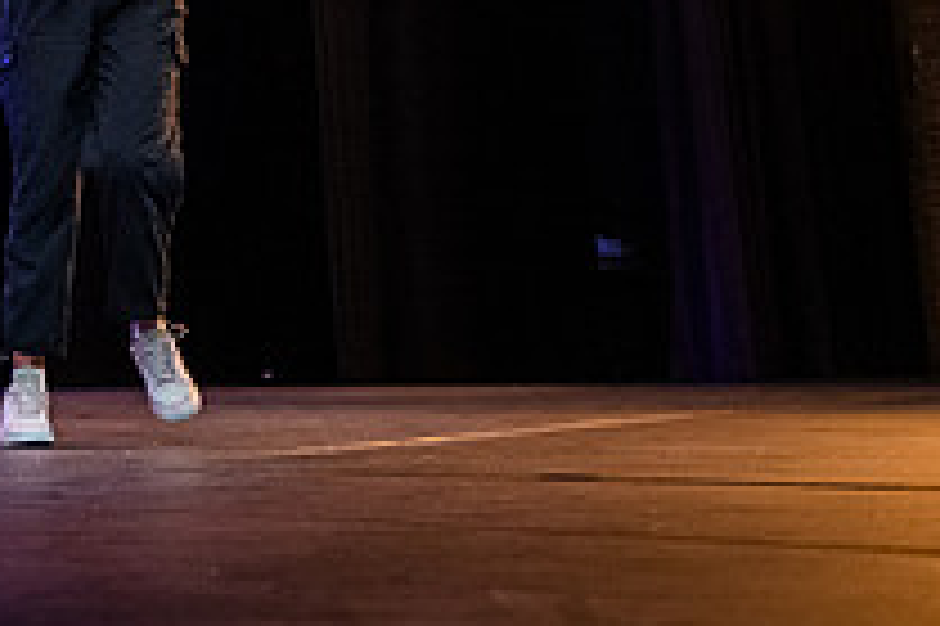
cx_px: -90
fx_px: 2322
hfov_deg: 21.7
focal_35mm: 89
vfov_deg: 14.8
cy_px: -119
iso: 4000
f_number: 3.5
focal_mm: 32
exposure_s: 1/320
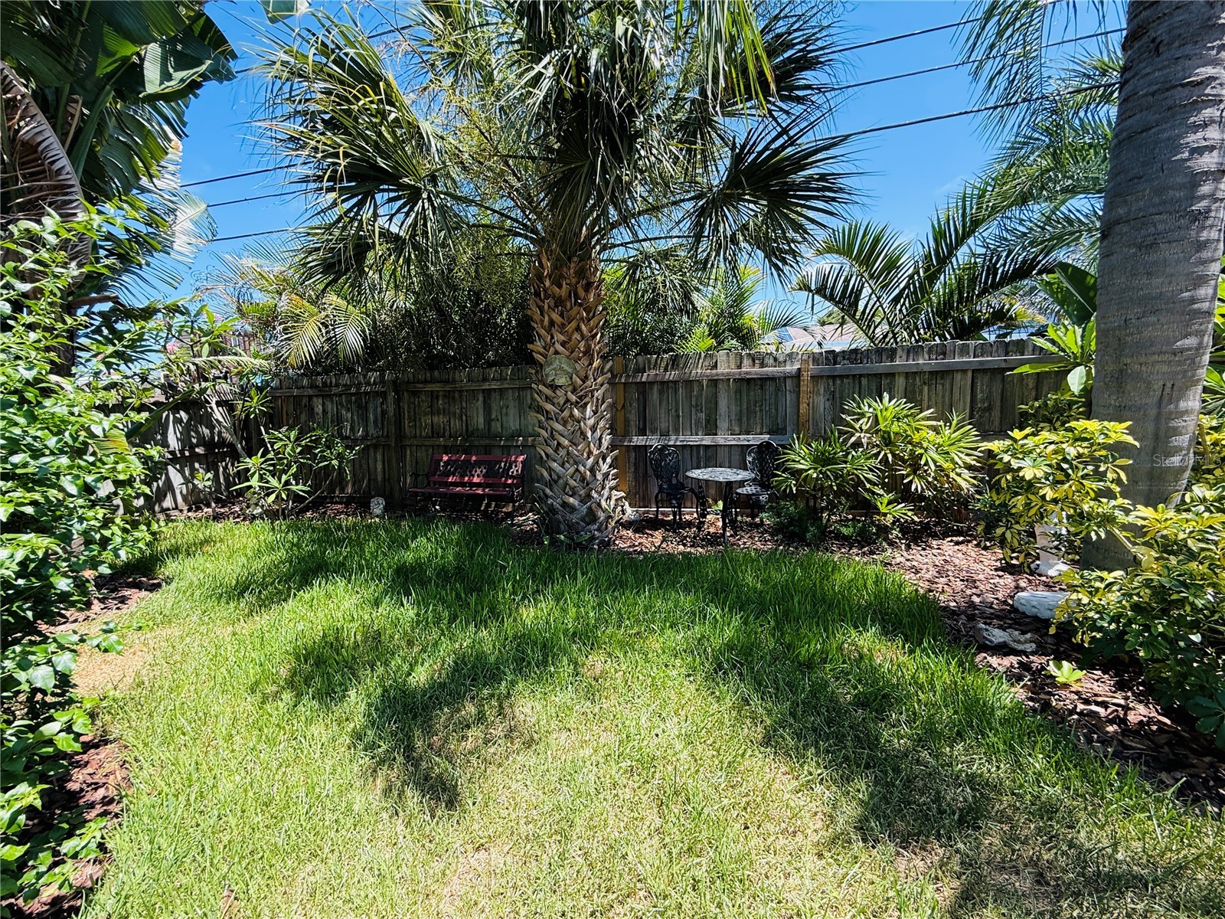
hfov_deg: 102.1
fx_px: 495
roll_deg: +1.9
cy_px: 460
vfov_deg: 85.7
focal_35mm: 14
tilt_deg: -6.4
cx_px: 612
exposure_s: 1/294
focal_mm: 2.22
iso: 64
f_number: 2.2
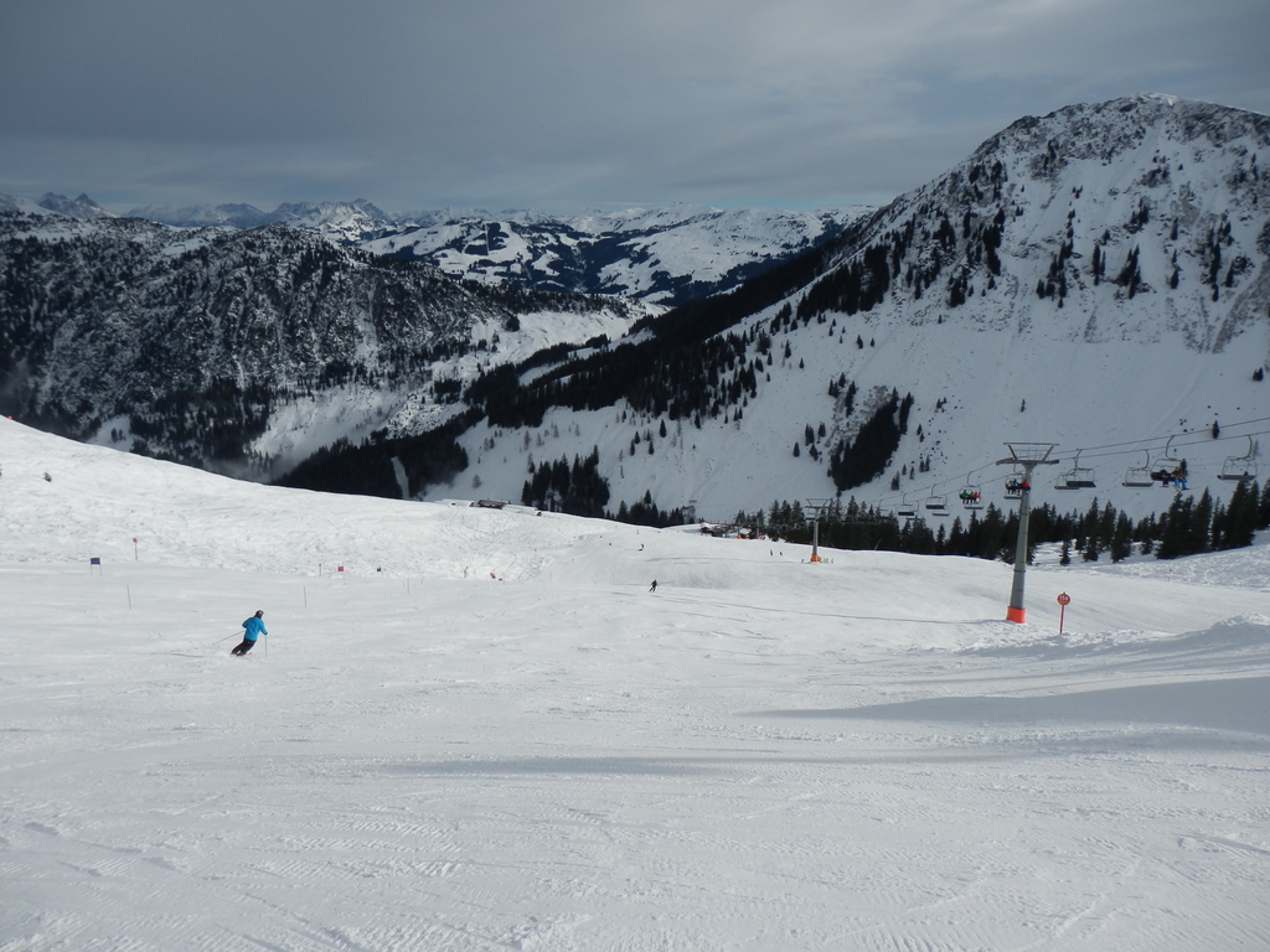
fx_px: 917
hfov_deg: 69.4
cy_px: 476
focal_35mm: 25
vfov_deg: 54.9
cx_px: 635
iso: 80
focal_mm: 4.5
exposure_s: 1/400
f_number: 8.7
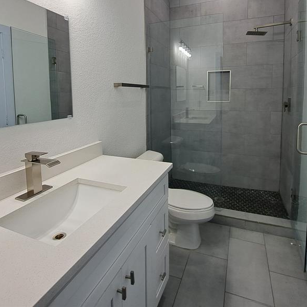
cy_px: 107
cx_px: 148
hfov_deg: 74.8
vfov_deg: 73.0
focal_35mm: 20
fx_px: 201
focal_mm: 1.74
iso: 50
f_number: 2.2
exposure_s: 1/60
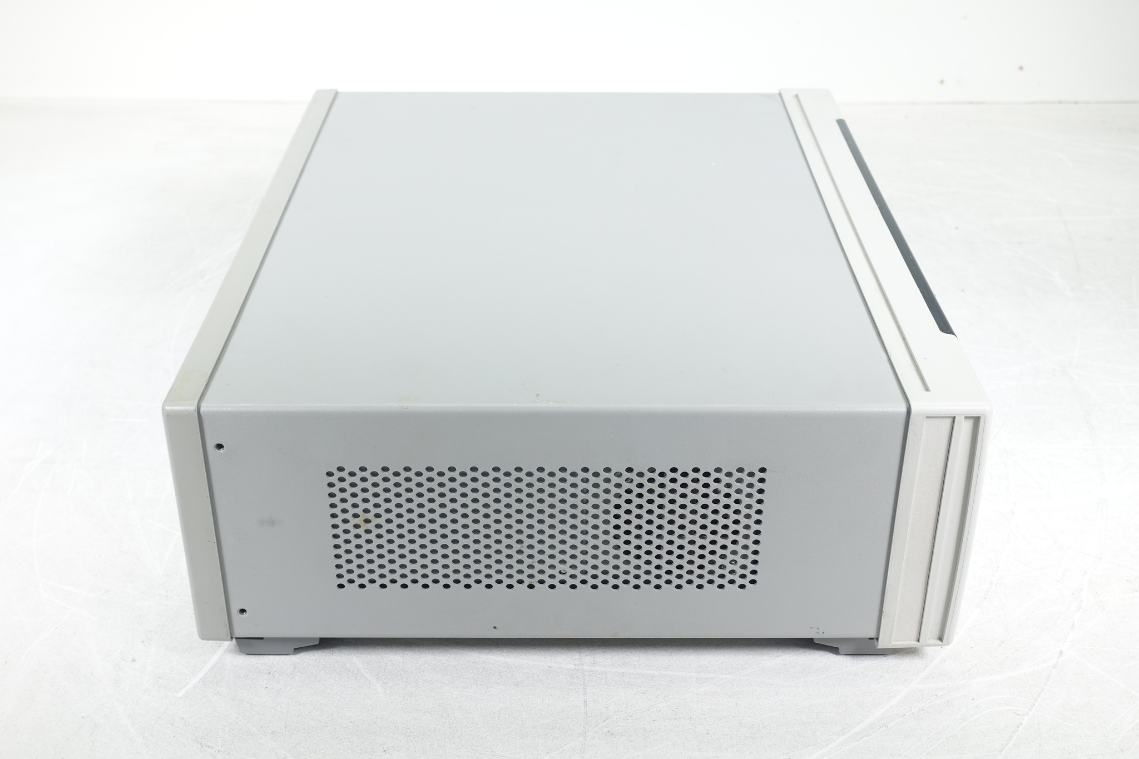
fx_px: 1424
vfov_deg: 29.9
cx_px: 570
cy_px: 380
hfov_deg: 43.6
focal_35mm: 45
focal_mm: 16.39
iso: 125
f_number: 4
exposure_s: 1/100
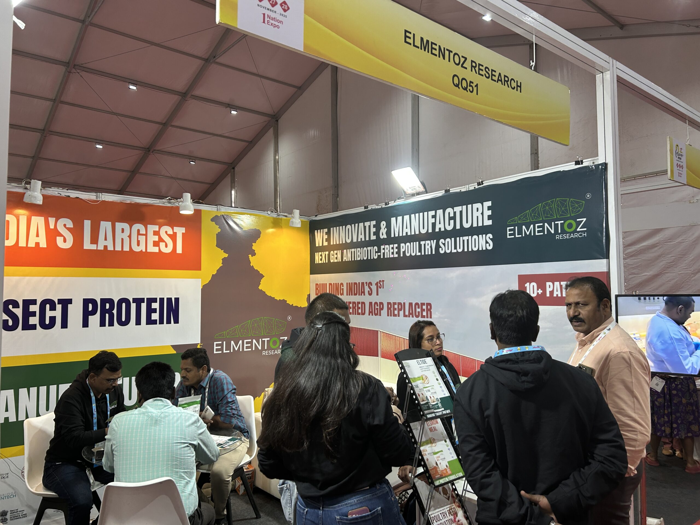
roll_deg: +1.0
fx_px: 526
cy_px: 262
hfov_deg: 67.3
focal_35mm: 26
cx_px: 350
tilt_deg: +3.2
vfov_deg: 53.1
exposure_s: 1/100
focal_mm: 5.7
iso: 80
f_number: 1.5
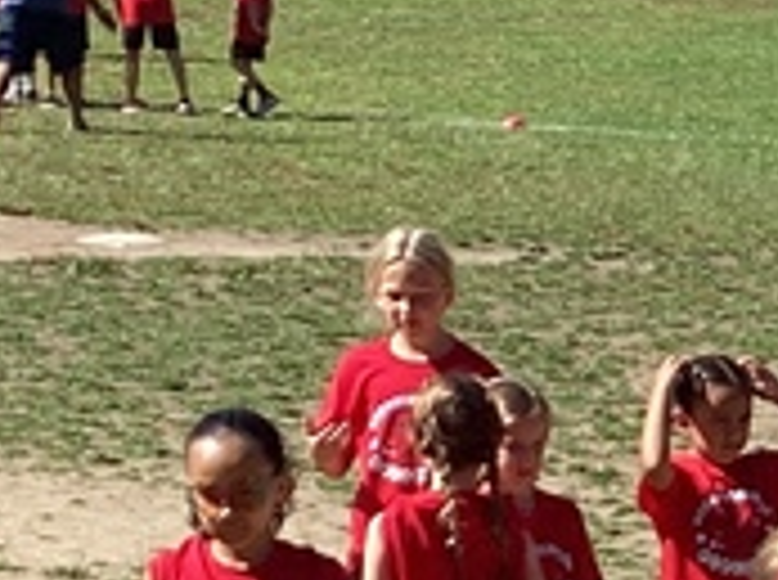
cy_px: 733
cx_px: 1255
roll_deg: -4.9
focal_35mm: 184
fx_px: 4127
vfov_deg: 8.0
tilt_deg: -12.1
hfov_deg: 10.3
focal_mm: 3.3
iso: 25
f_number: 2.4
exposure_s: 1/776
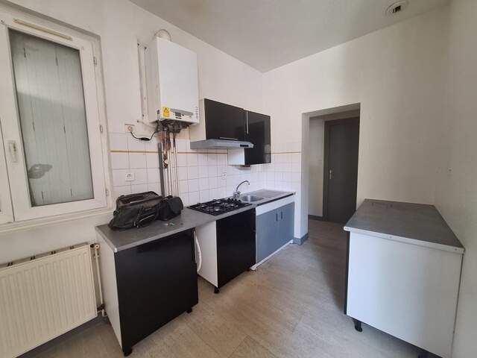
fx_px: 179
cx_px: 238
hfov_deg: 106.2
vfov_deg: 89.9
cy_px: 179
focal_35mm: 13
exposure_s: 1/40
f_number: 2.2
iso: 200
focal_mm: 1.74
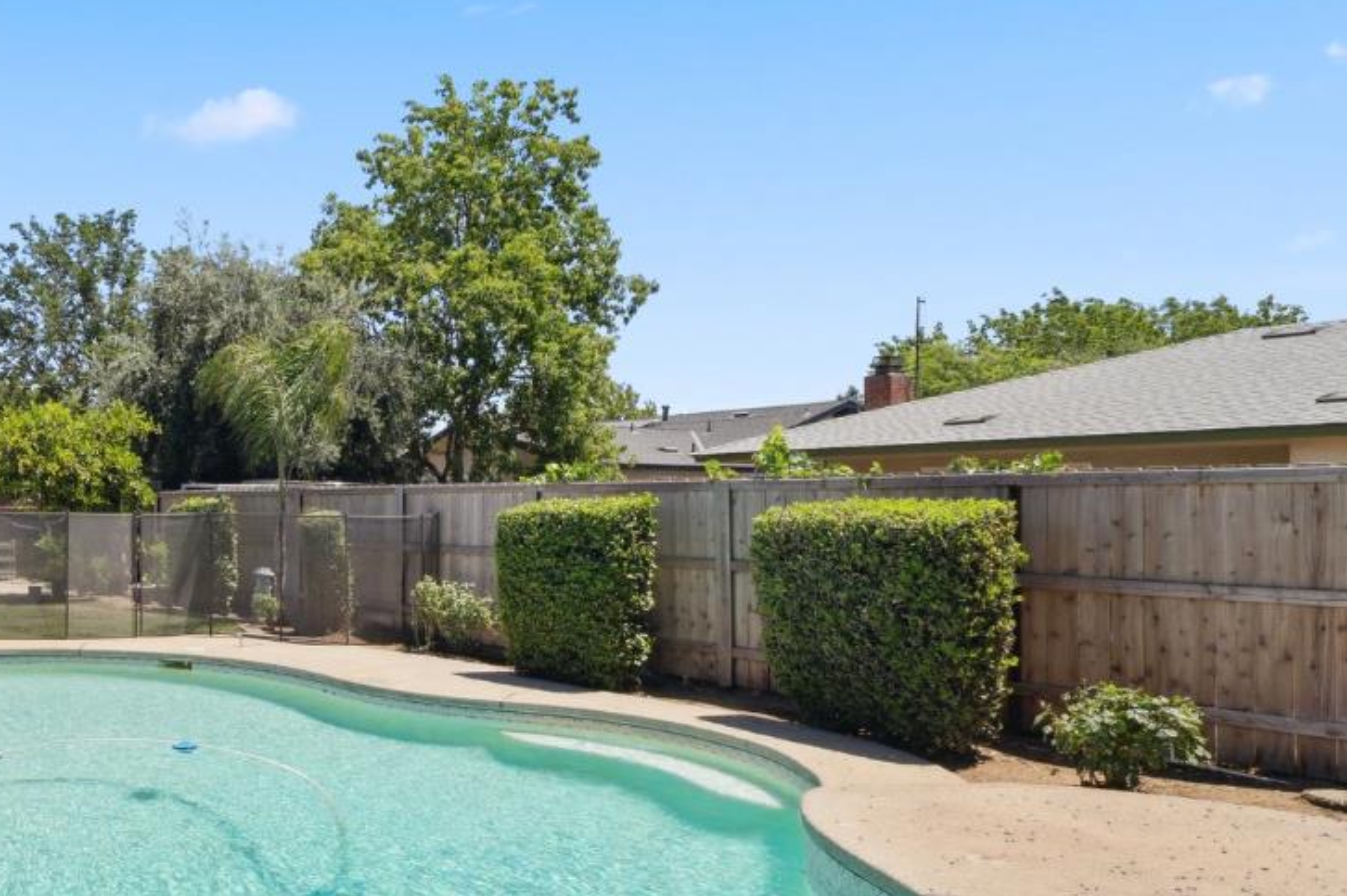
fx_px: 1159
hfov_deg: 52.7
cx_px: 124
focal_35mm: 31
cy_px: 489
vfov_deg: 42.2
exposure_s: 1/500
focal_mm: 10
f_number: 8
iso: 100
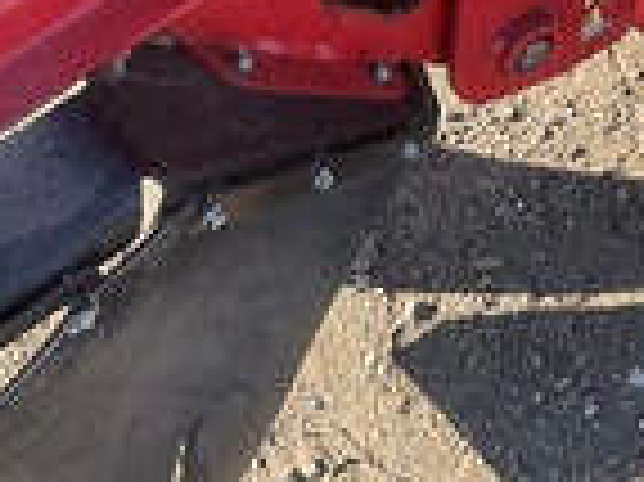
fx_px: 1506
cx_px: 527
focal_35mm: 81
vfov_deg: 16.9
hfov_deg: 23.7
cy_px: -176
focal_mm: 3
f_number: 1.8
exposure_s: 1/214
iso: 20
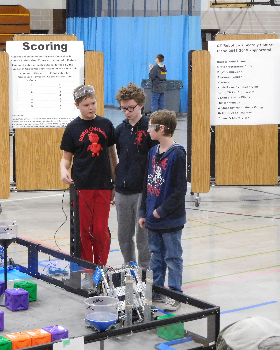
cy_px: 174
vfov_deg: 20.8
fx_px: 953
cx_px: 116
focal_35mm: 92
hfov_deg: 16.7
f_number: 4.5
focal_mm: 12.5
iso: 800
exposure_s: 1/30
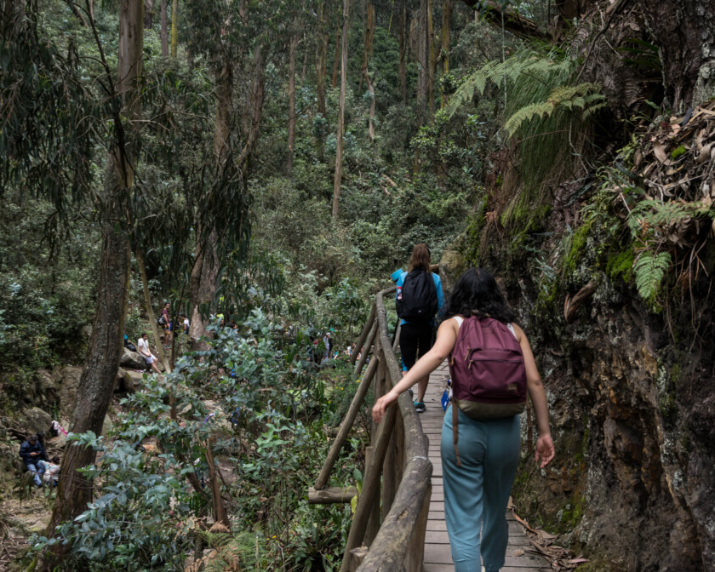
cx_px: 414
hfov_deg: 38.7
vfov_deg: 31.5
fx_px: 1016
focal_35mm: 48
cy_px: 289
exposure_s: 1/125
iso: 200
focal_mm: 28
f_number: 8
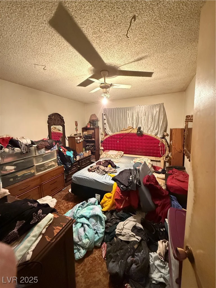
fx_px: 116
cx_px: 108
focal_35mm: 14
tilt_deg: -6.6
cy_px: 144
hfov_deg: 85.7
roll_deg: +1.1
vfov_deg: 102.1
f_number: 2.2
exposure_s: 1/40
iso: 1250
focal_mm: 2.22
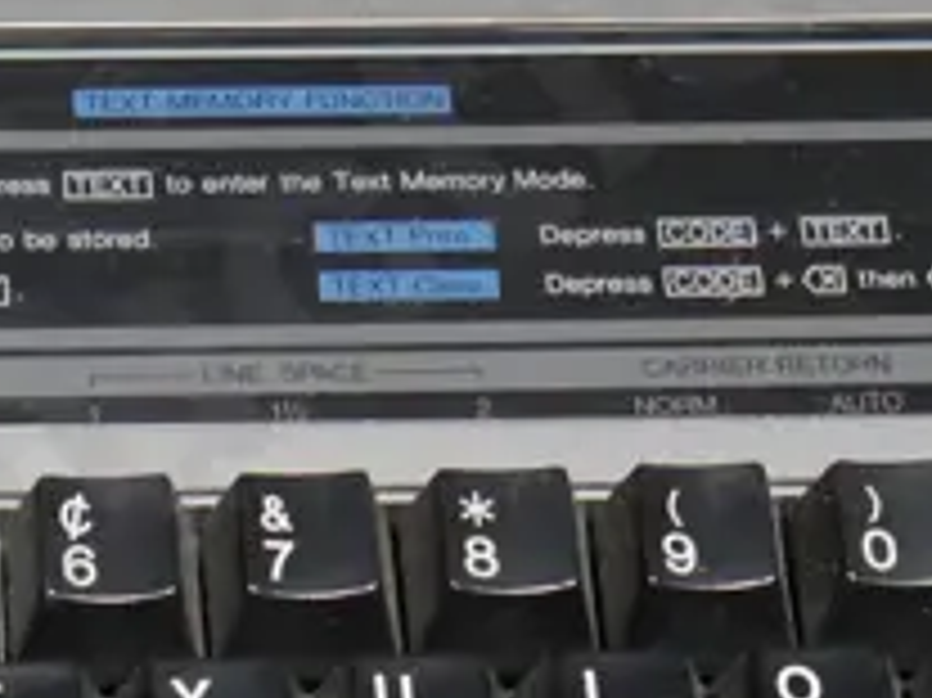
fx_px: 5597
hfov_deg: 9.5
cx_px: 176
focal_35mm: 208
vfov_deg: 7.1
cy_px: 381
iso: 1250
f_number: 4.6
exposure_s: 1/60
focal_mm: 21
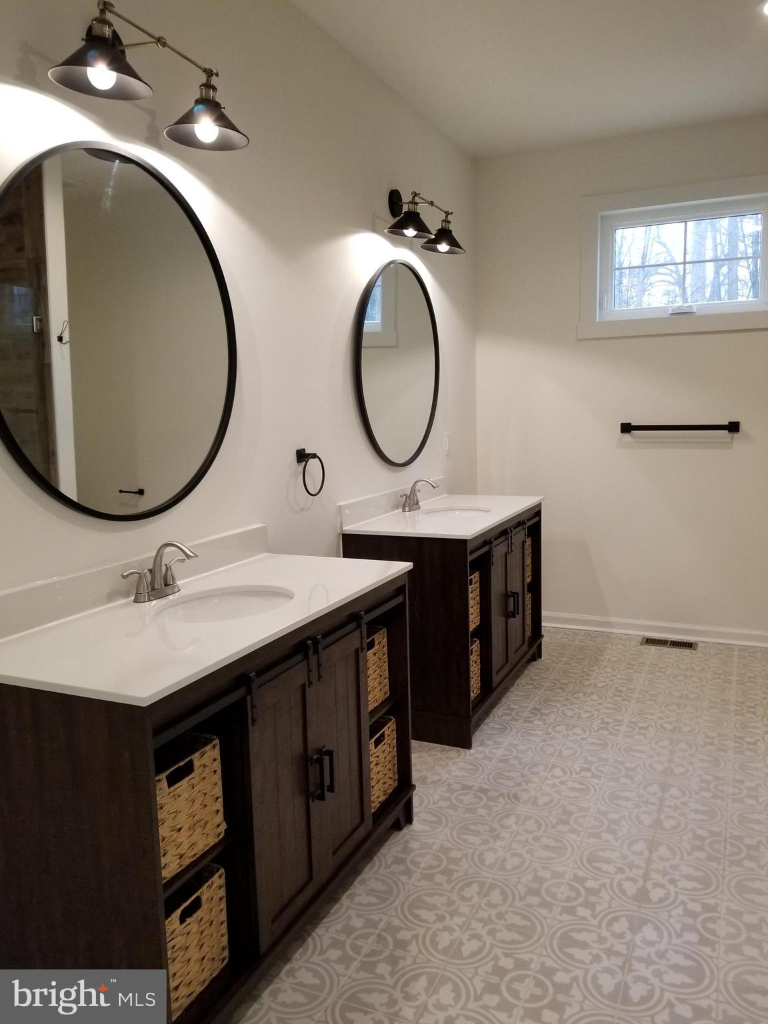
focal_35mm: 26
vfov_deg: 67.3
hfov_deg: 53.1
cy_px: 512
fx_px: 769
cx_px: 384
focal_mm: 4.3
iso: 160
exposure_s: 1/60
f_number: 1.7
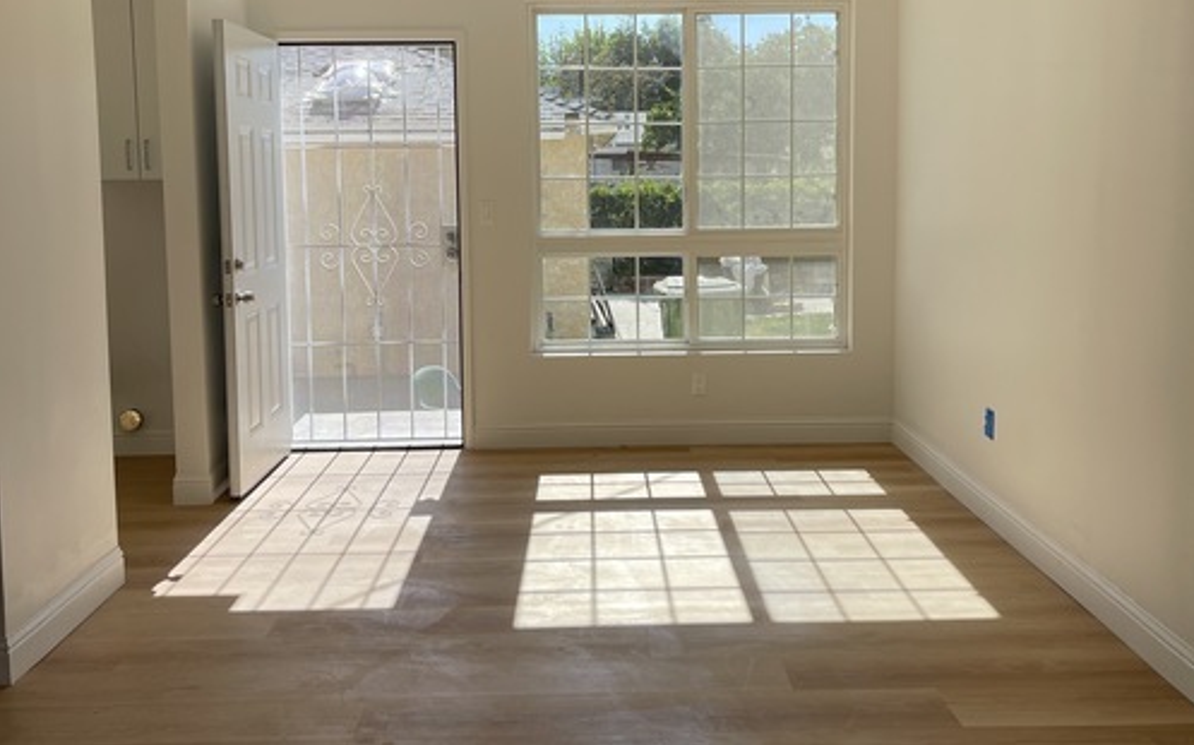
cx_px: 598
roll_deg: +0.5
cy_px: 282
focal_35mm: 37
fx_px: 1203
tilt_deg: -5.0
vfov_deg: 34.2
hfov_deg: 52.8
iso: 32
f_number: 1.6
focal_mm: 5.1
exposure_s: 1/1387
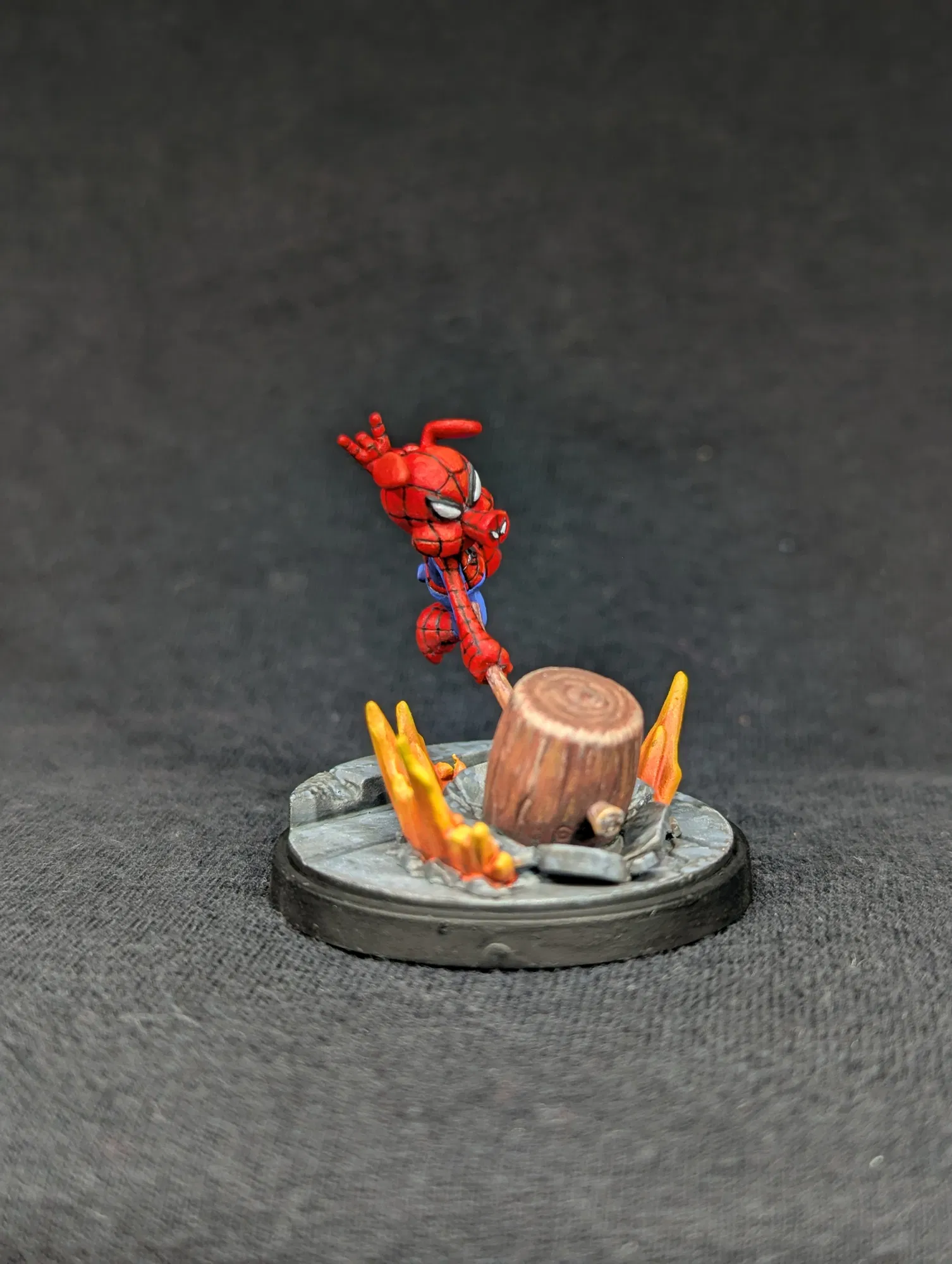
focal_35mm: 48
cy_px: 632
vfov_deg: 39.6
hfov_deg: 30.3
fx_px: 1756
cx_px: 476
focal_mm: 6.81
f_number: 1.85
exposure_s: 1/49.6
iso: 34
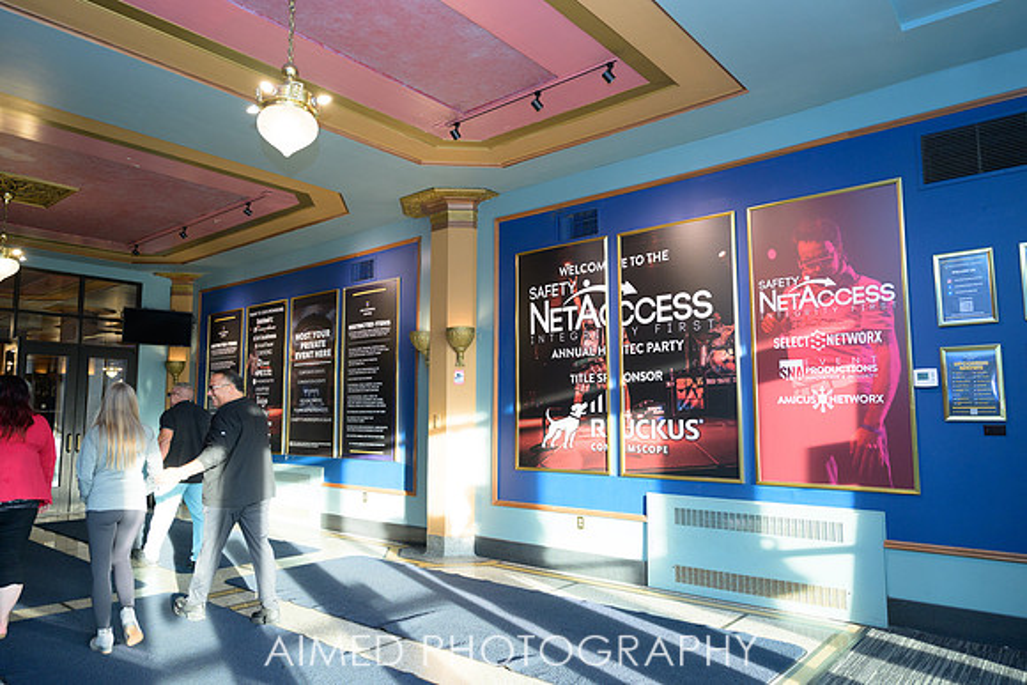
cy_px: 342
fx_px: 685
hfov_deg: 73.7
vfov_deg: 53.2
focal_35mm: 24
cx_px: 514
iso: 800
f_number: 2.8
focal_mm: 24
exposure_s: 1/160
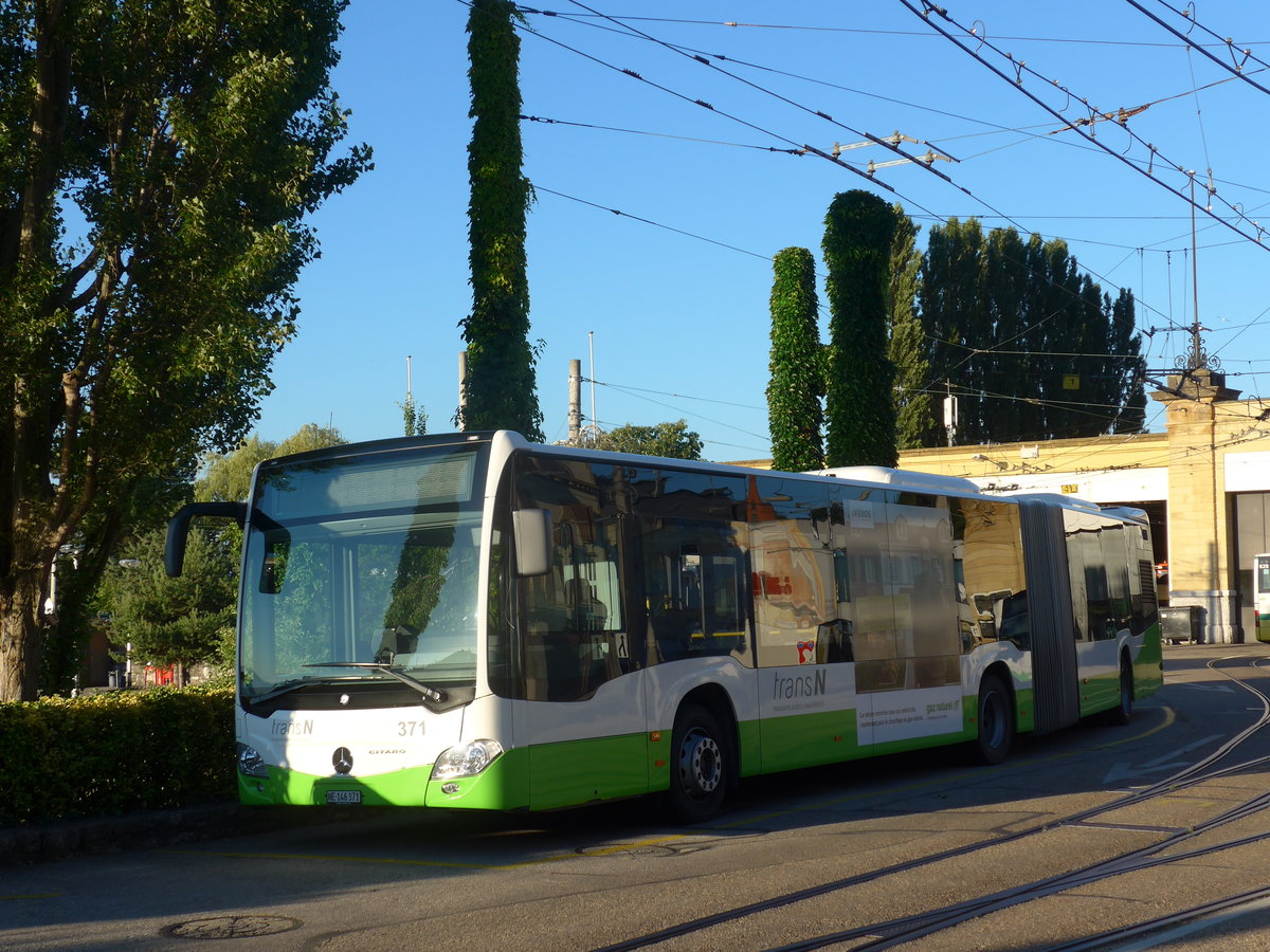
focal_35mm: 52
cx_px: 635
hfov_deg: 36.8
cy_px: 476
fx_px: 1908
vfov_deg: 28.0
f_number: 3.3
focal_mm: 10.7
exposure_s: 1/640
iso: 80
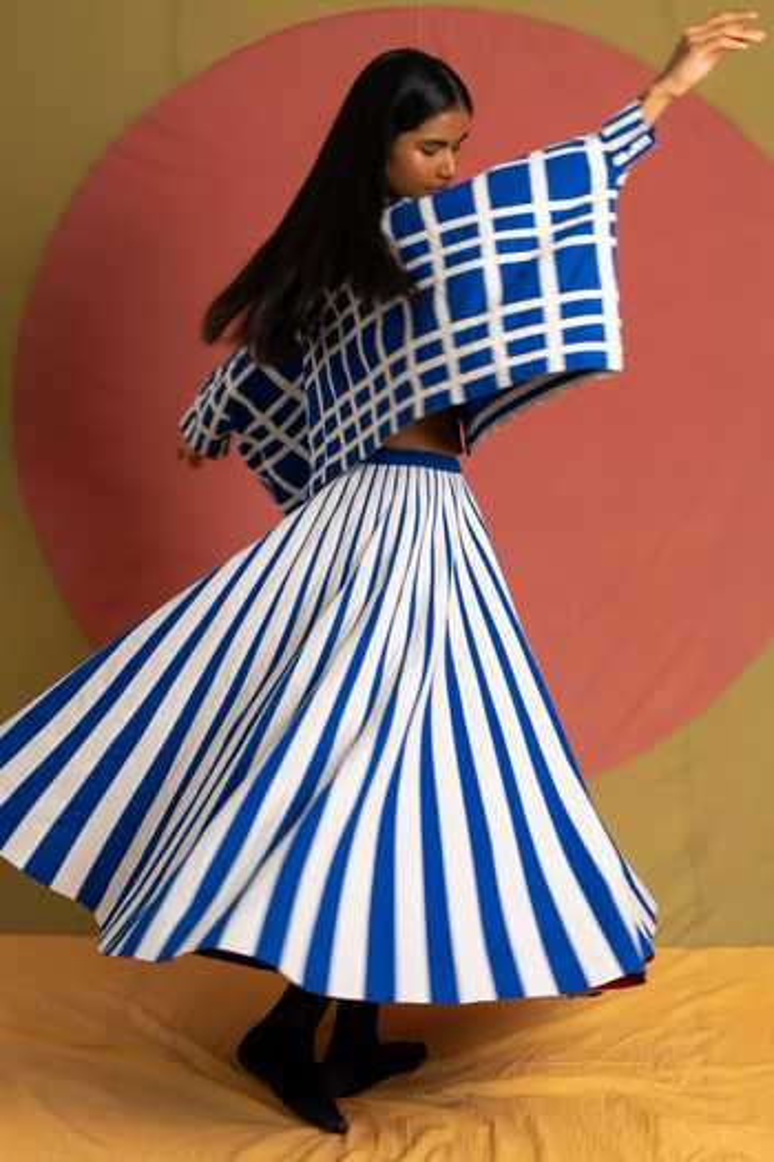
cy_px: 581
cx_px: 387
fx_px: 1129
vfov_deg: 54.4
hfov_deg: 37.9
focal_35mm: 35
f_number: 3.2
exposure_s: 1/200
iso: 1250
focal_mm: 35
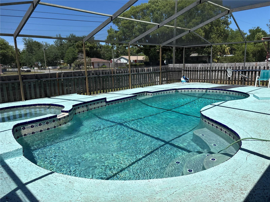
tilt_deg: -11.9
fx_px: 203
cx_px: 135
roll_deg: +1.4
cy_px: 101
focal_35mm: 26
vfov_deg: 53.1
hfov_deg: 67.3
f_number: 1.6
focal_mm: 5.96
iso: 50
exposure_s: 1/3650
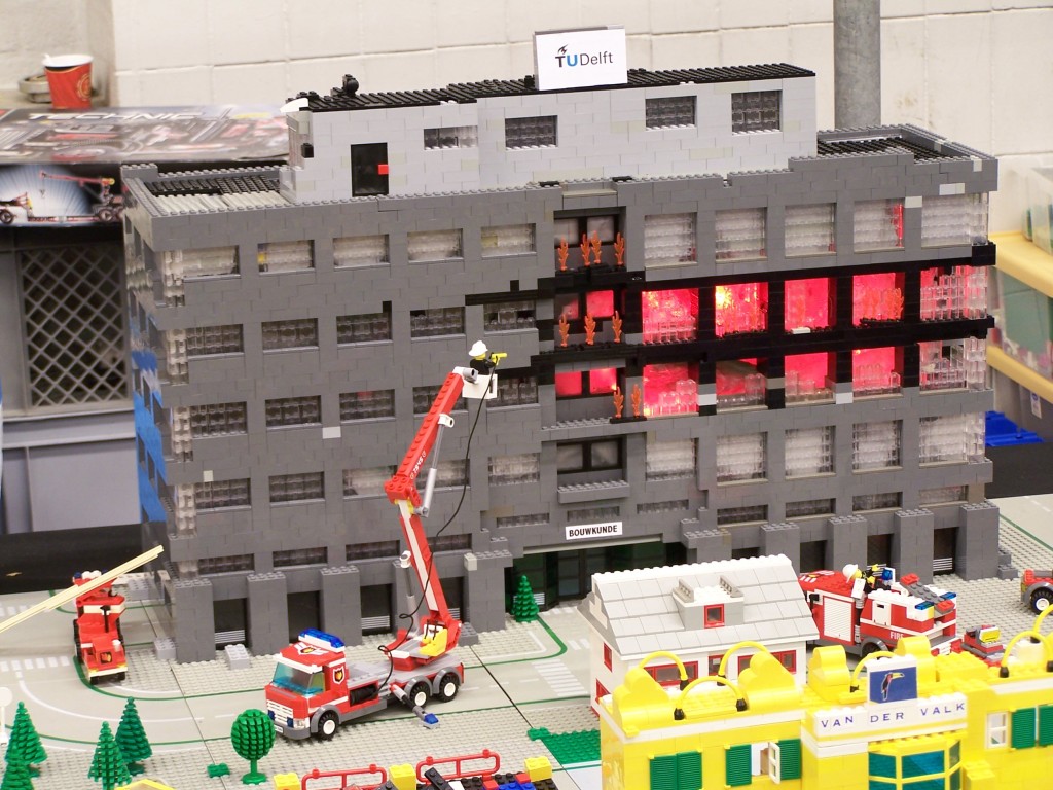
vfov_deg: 14.1
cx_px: 526
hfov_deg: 18.7
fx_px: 3194
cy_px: 395
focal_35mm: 105
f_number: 3.2
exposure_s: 1/2
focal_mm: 17.5
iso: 80
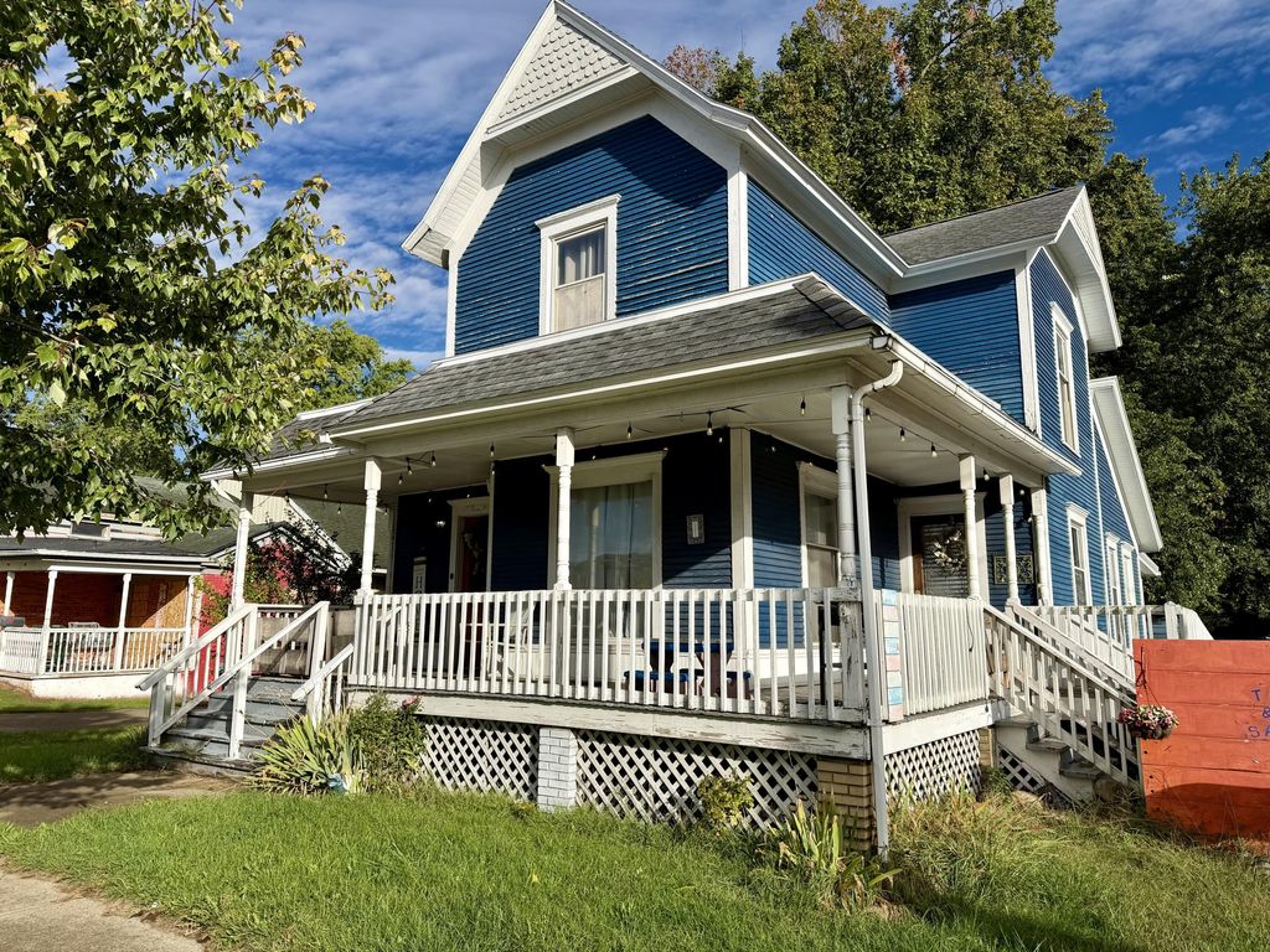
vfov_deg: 56.8
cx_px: 635
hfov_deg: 71.6
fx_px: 881
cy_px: 476
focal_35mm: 24
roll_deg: +0.1
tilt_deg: +9.6
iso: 80
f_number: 1.78
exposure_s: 1/6711
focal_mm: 6.76
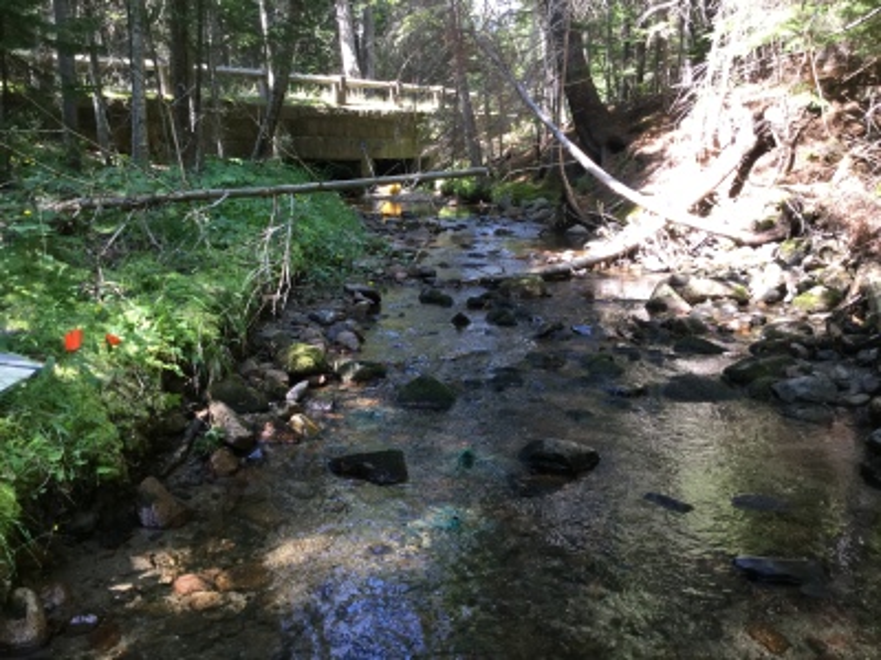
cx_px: 440
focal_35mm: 31
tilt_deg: -13.1
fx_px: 789
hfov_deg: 58.4
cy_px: 330
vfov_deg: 45.4
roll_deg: -1.2
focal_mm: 3.3
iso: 25
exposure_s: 1/40
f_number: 2.4
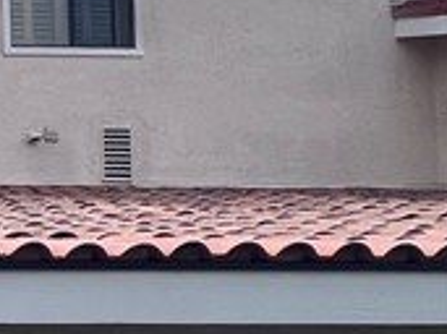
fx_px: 1007
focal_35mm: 78
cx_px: -881
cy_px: 459
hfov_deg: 11.6
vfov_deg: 17.5
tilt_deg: +1.4
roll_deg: +0.2
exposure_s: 1/747
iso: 32
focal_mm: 1.57
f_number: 1.8
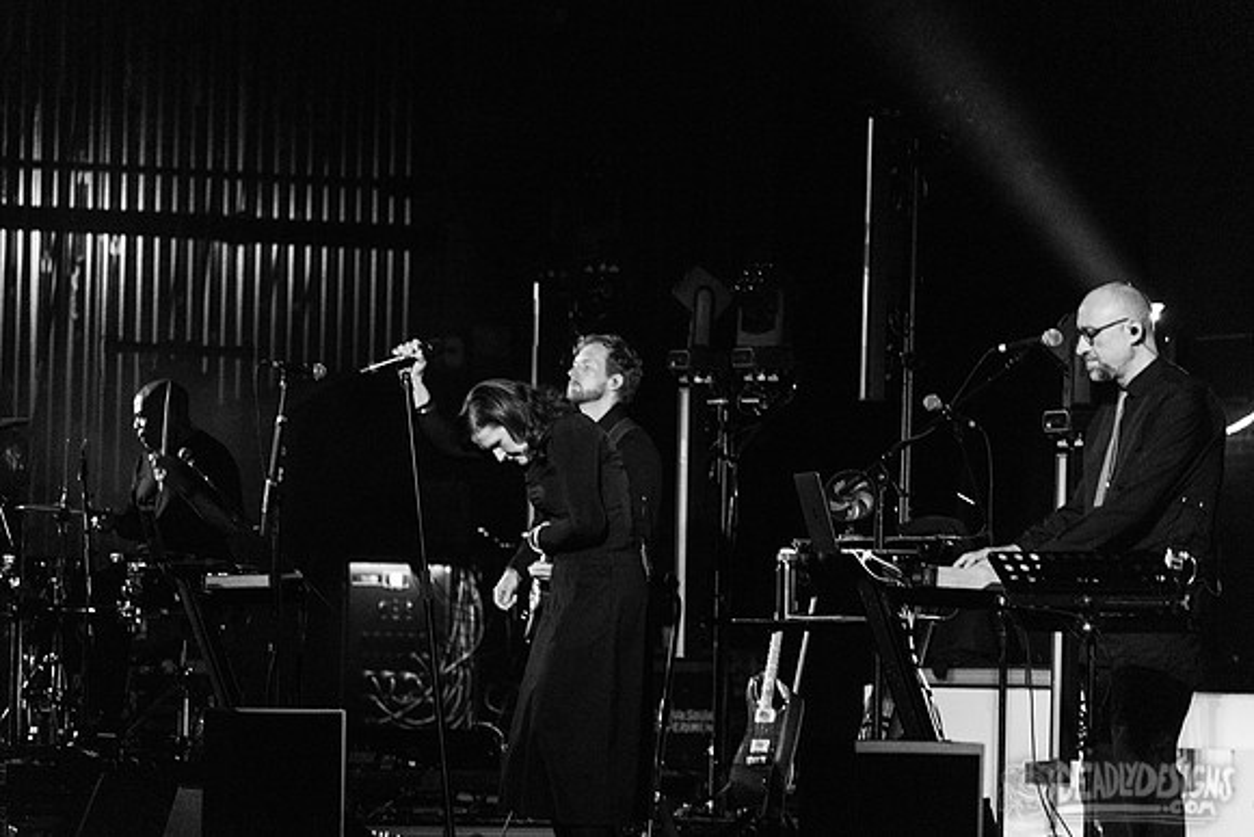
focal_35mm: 174
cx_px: 614
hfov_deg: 11.8
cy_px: 396
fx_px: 6060
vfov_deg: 7.9
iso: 4000
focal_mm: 165
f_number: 5
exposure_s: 1/125
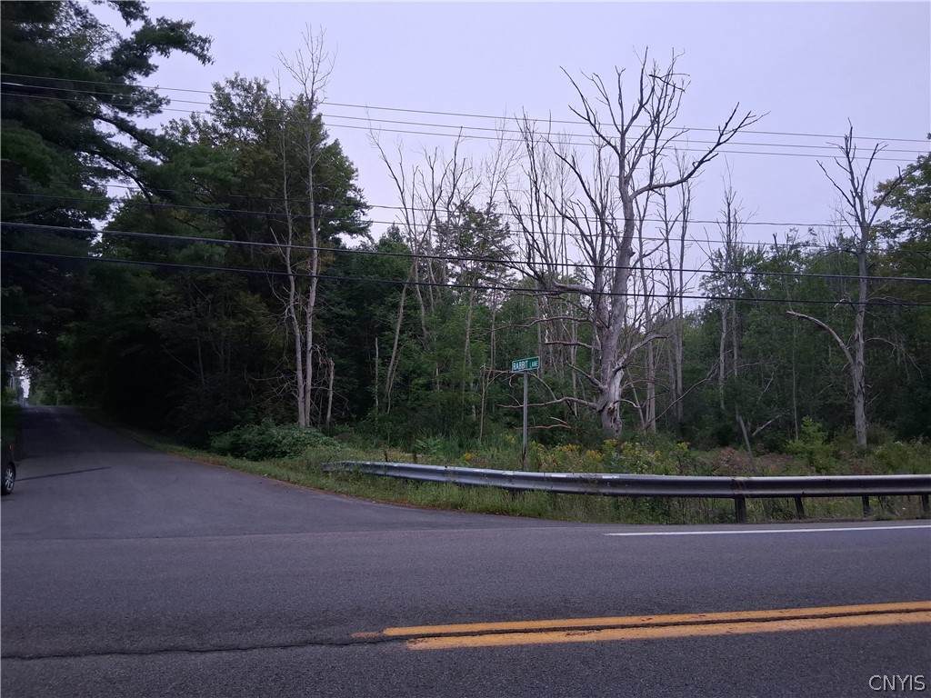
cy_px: 349
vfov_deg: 53.1
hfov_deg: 67.3
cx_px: 466
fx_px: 699
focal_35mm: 26
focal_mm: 3.98
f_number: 1.8
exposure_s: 1/100
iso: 200
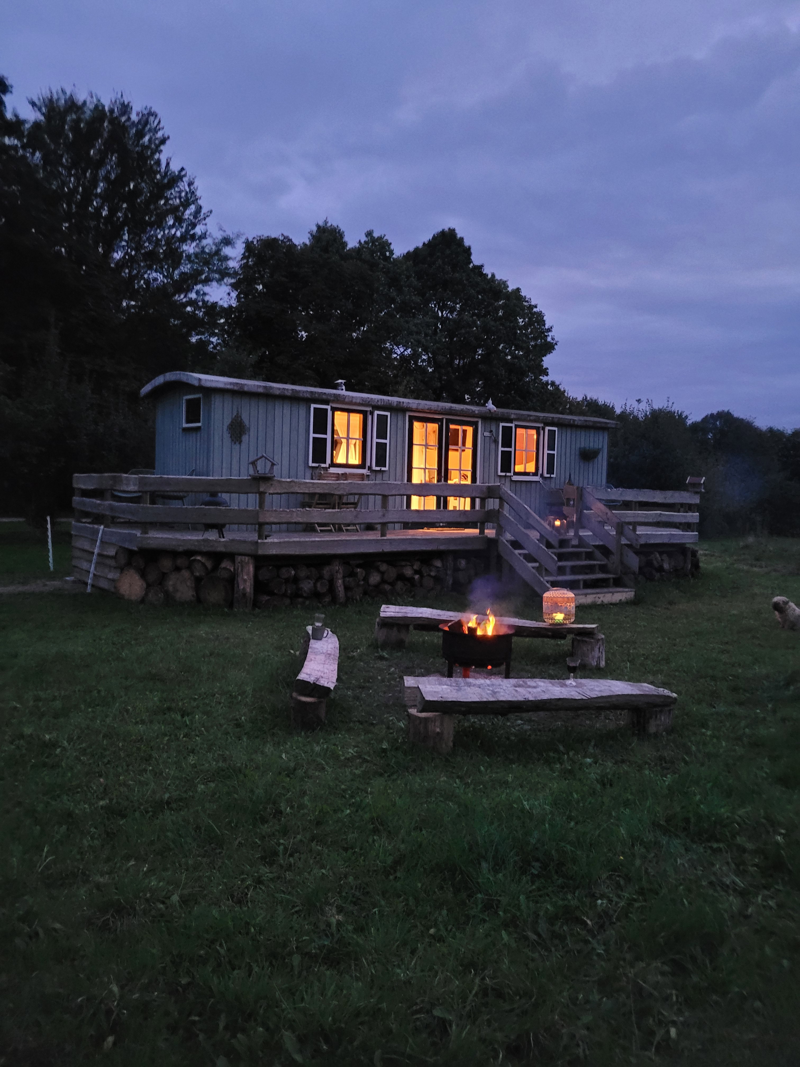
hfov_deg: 53.1
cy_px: 534
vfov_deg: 67.3
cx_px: 400
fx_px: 801
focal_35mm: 26
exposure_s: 1/13
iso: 1250
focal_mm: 5.4
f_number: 1.8
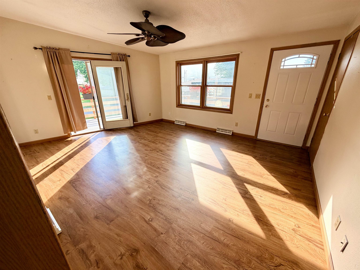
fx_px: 146
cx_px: 180
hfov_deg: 102.1
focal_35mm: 14
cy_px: 135
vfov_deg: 85.7
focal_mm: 2.22
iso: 50
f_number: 2.2
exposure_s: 1/177
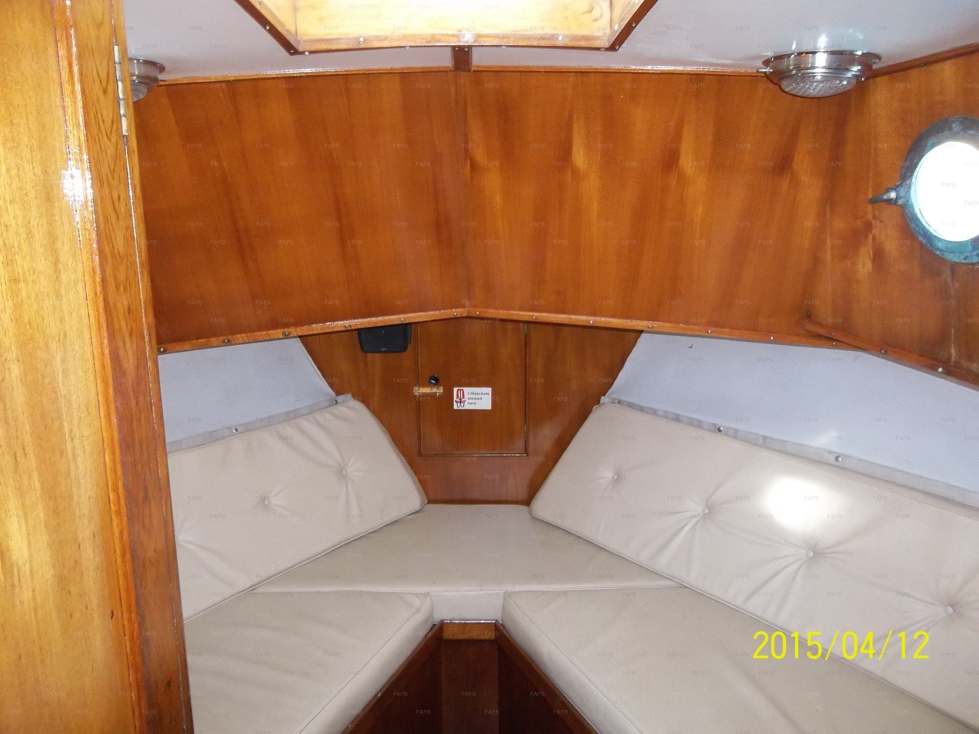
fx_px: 764
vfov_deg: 51.4
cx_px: 490
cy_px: 367
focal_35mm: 27
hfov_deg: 65.3
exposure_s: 1/30
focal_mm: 4.9
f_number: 3.5
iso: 320
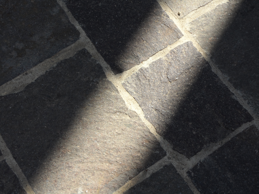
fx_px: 524
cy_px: 97
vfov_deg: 21.0
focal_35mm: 70
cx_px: 130
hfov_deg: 27.8
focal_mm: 12.8
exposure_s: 1/250
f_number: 4.6
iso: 80
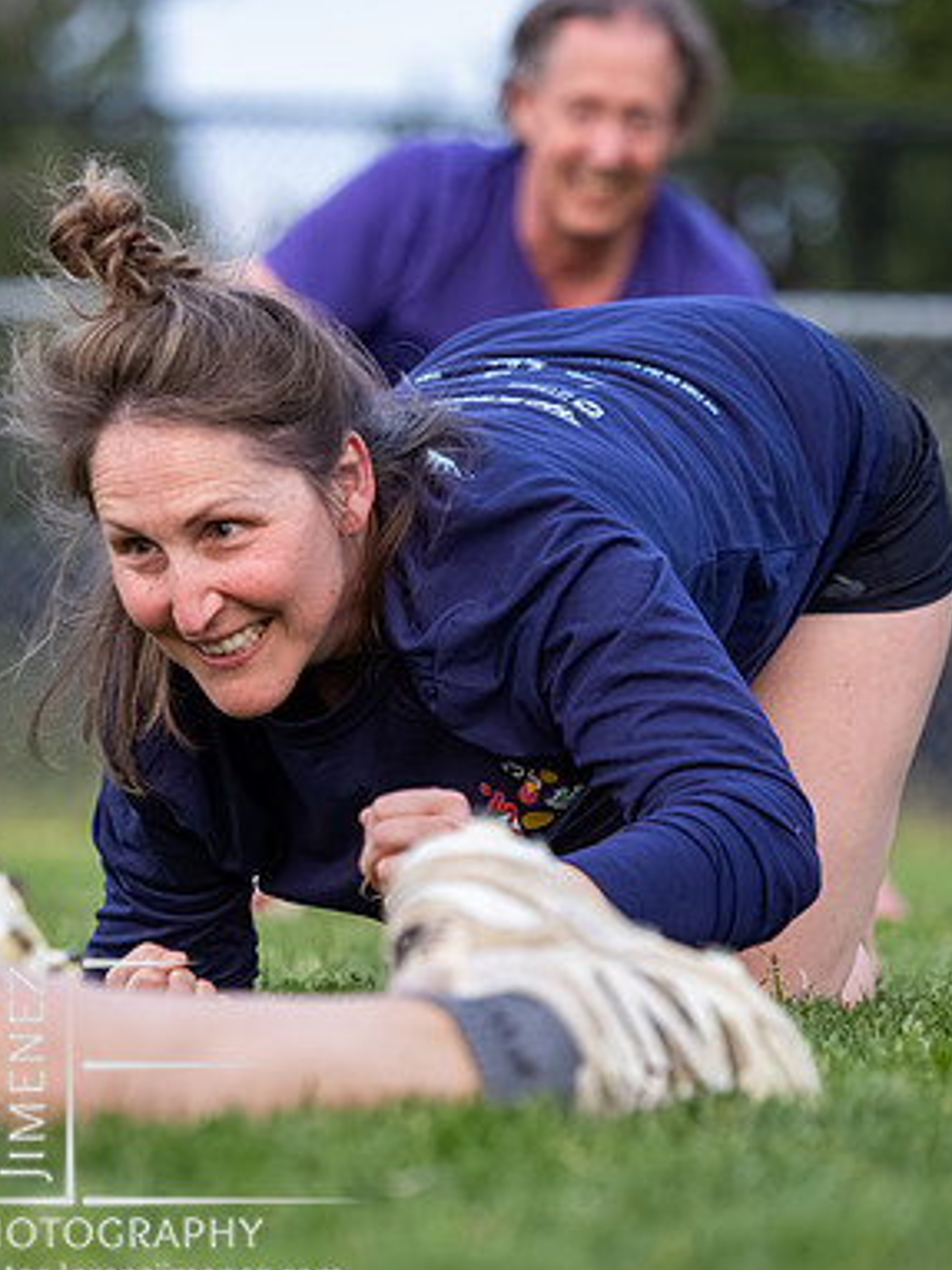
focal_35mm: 270
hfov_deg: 5.5
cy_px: 570
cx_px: 459
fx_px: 9906
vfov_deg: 7.3
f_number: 2.8
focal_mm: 115
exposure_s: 1/500
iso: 2500
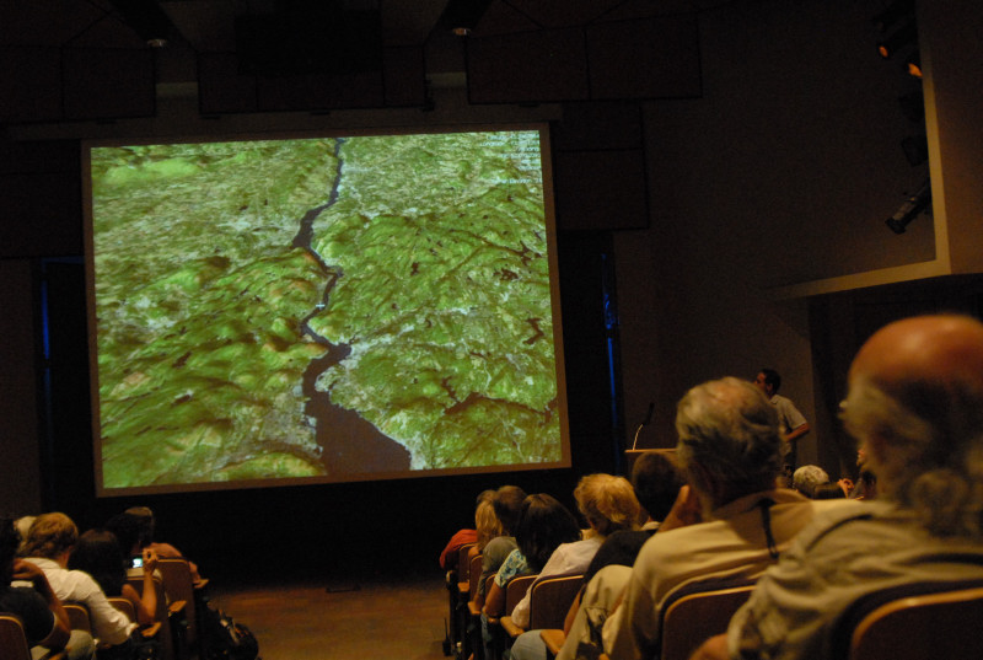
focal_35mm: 42
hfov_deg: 46.3
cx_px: 492
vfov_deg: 32.0
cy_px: 330
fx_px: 1149
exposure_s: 1/30
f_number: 2.8
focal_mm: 28
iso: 1600
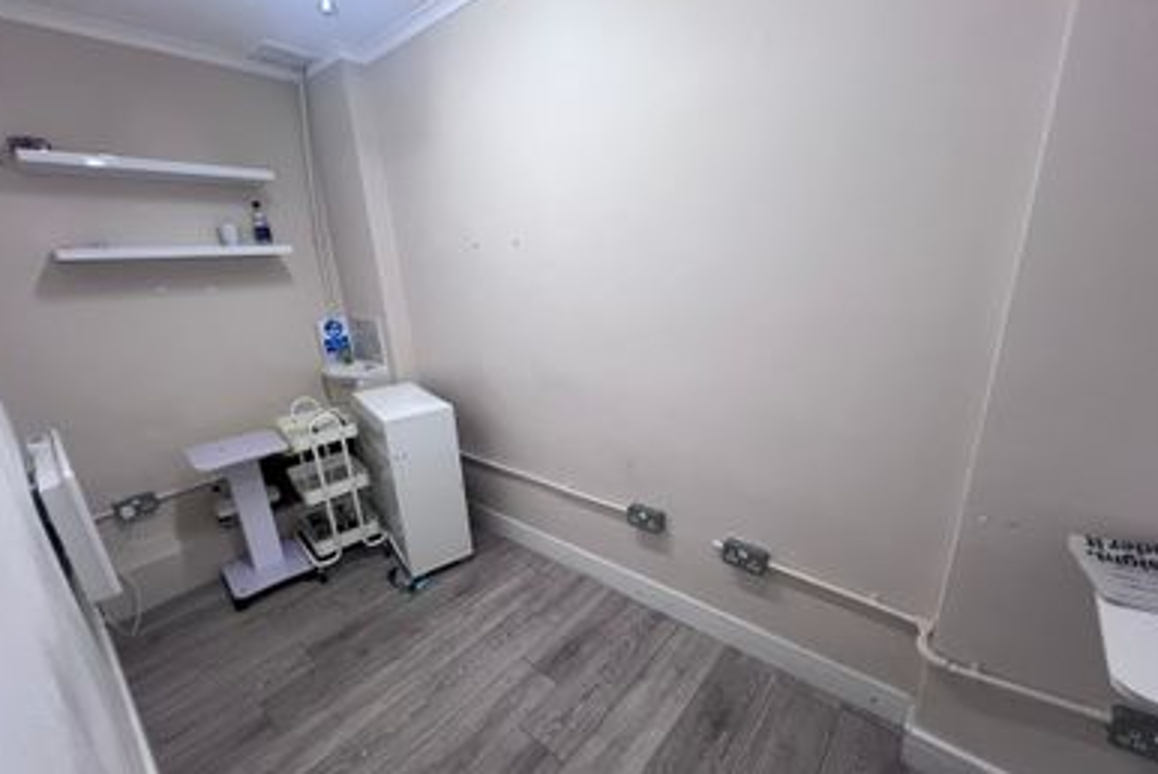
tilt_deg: -18.2
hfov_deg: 104.2
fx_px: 451
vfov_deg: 81.2
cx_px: 579
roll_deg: +2.7
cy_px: 414
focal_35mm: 14
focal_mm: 1.57
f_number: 1.8
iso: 125
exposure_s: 1/100
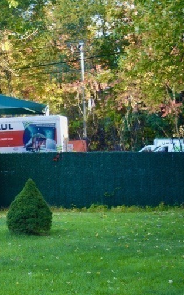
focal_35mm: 99
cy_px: 182
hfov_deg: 12.6
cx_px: -86
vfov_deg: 21.0
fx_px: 795
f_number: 4.2
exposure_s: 1/200
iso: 200
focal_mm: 30
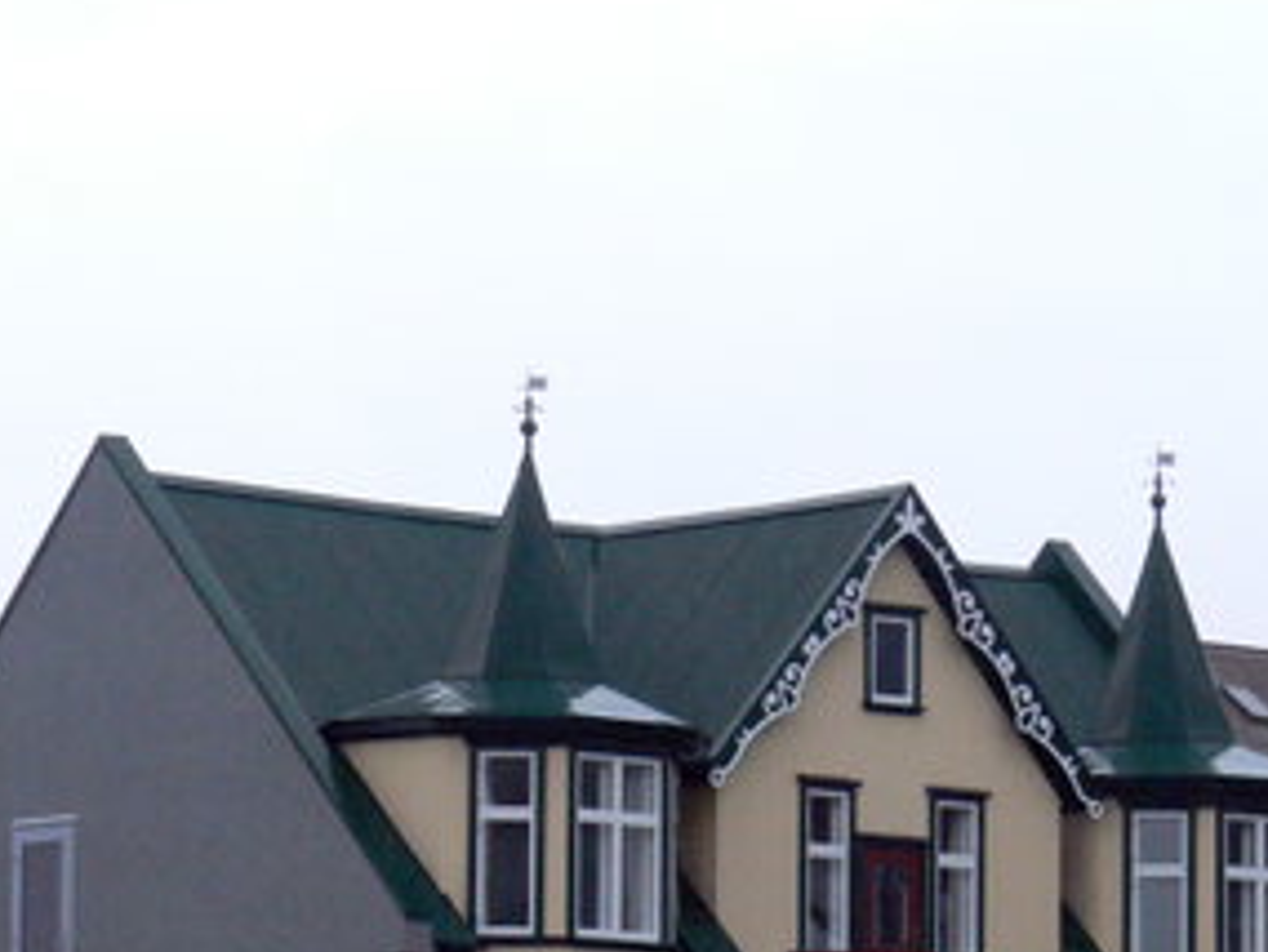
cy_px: 1154
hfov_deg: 6.9
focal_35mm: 288
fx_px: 10554
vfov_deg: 5.1
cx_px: 618
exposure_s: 1/125
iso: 400
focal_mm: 32.6
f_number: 5.6
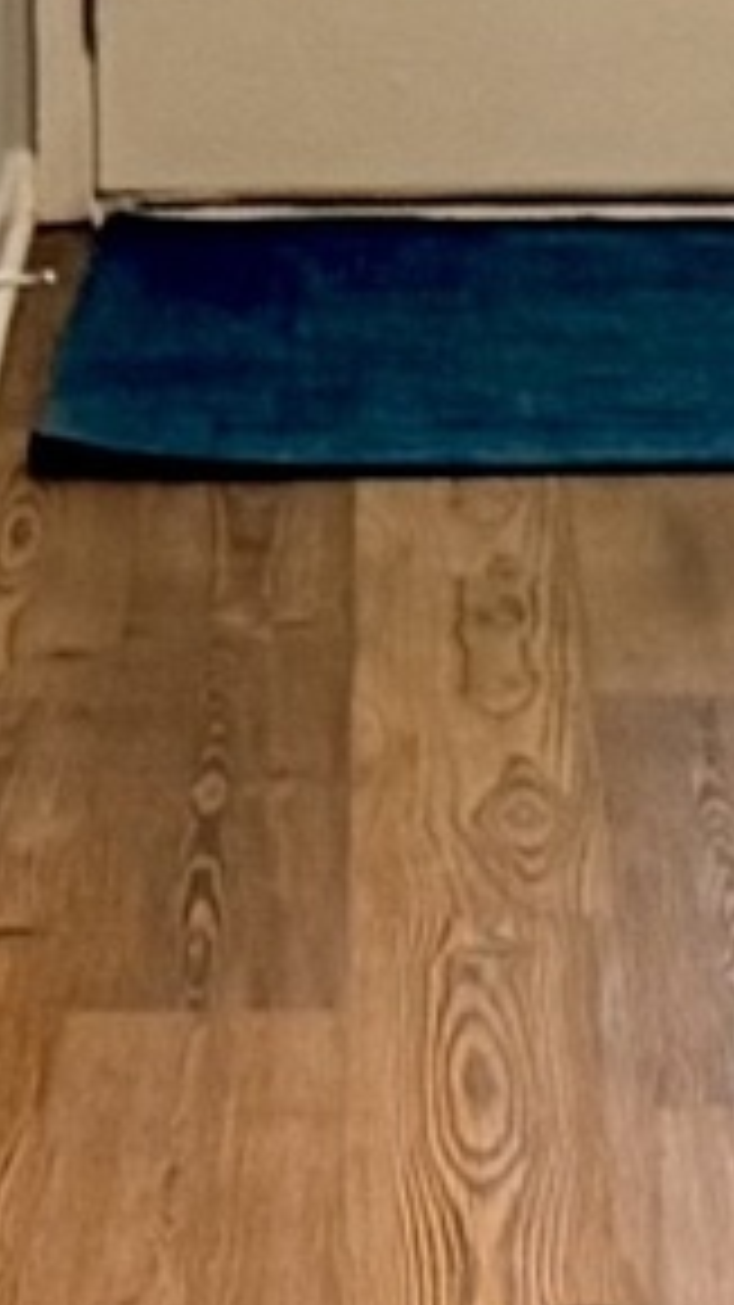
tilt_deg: -9.8
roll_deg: +0.4
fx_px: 9590
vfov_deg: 7.8
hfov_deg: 4.4
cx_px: 333
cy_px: 724
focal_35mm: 277
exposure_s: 1/120
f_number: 1.78
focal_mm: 6.76
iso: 320
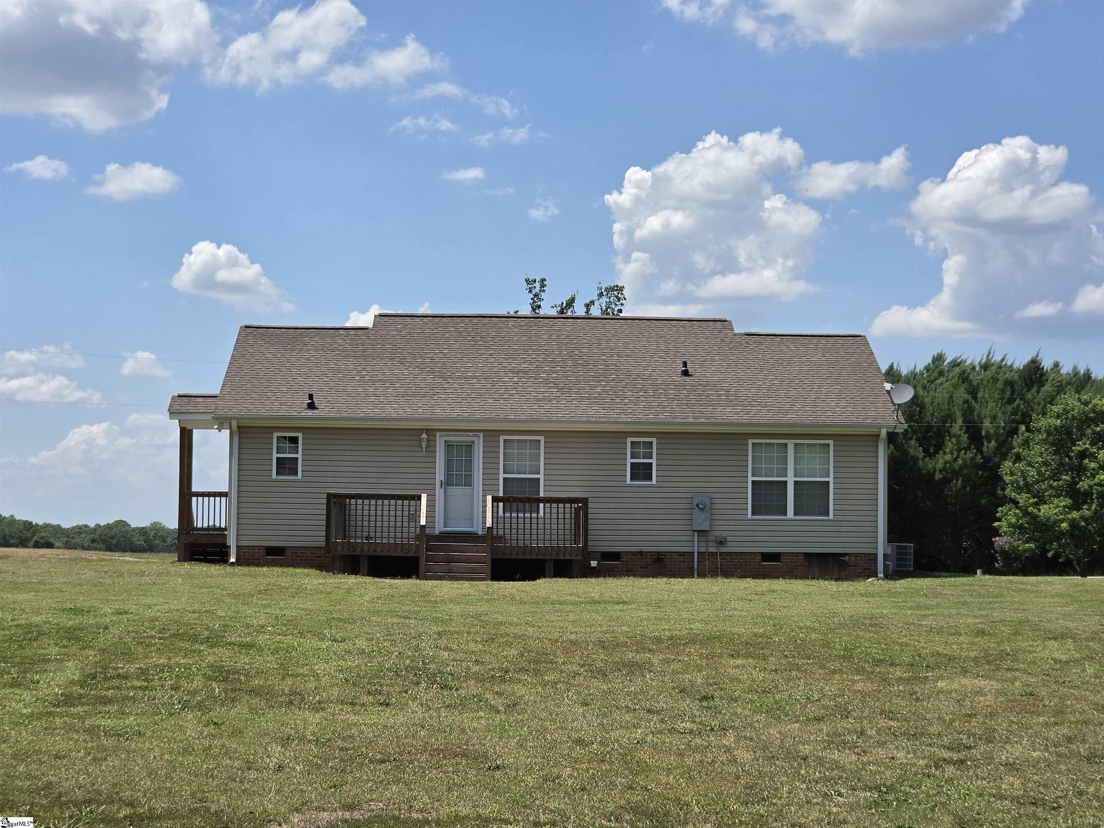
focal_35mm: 69
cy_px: 414
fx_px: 2201
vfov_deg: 21.3
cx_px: 552
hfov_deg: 28.2
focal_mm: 7
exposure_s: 1/2000
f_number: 2.4
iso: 40
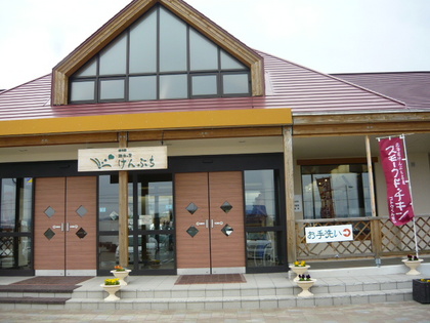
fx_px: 410
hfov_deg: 55.4
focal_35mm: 33
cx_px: 215
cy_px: 162
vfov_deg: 42.9
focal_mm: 5.5
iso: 100
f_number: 2.8
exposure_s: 1/250
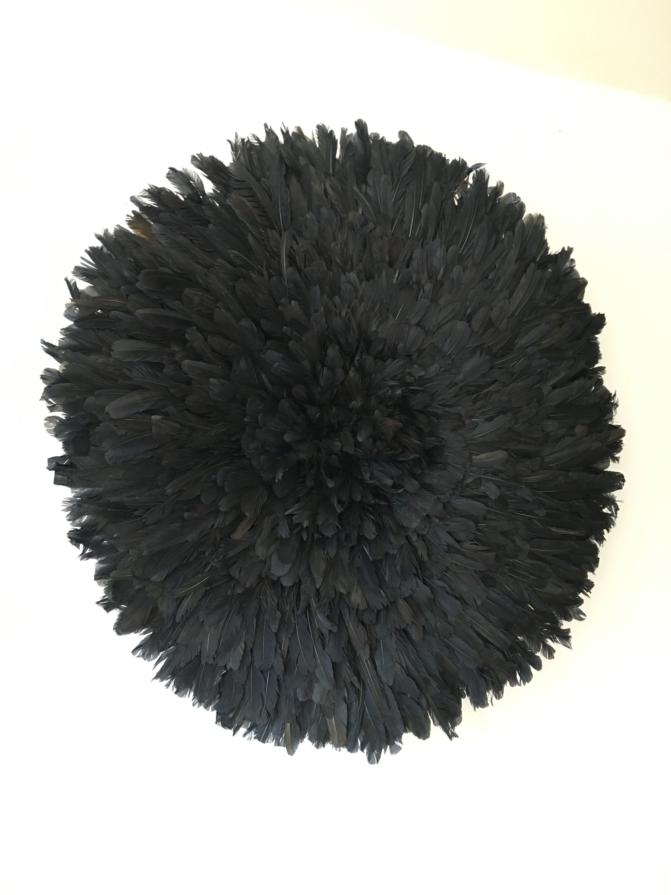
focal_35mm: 29
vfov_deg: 61.7
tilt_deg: +8.1
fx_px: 750
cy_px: 448
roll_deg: +1.8
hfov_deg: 48.2
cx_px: 336
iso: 80
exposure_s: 1/17
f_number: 2.2
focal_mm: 4.15
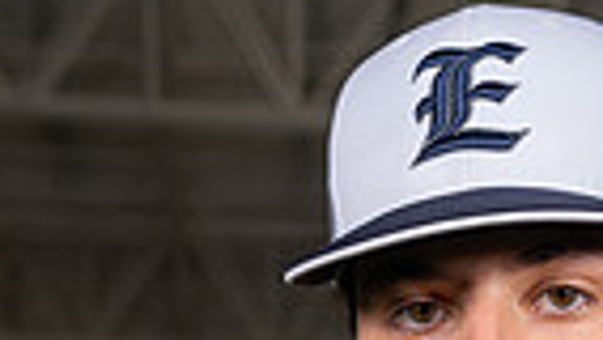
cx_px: 527
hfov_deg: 11.8
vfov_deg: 6.4
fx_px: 2911
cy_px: 829
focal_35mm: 182
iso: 200
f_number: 5.6
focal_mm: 55
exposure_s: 1/200
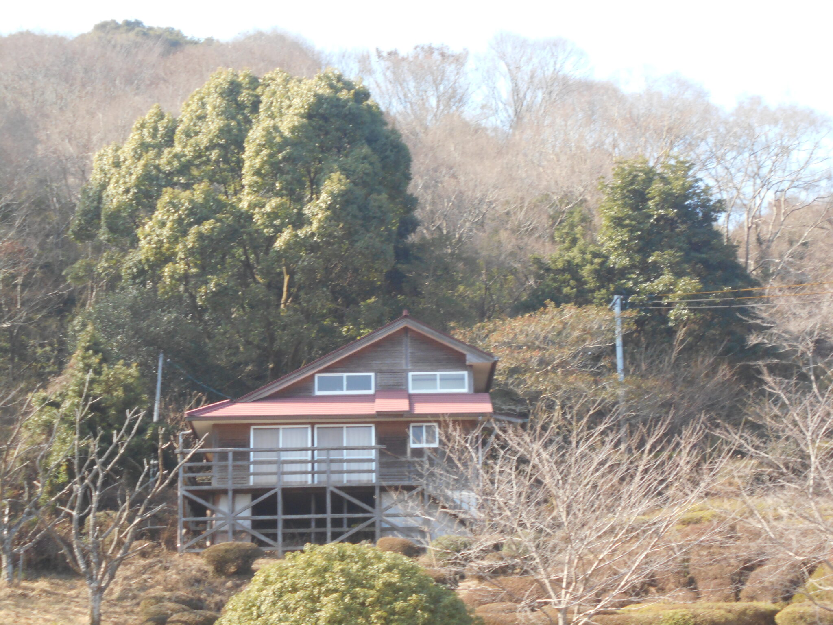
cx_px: 416
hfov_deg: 22.8
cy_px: 312
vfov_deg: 17.2
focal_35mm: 86
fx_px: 2070
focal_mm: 15.4
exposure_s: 1/125
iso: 160
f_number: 6.3
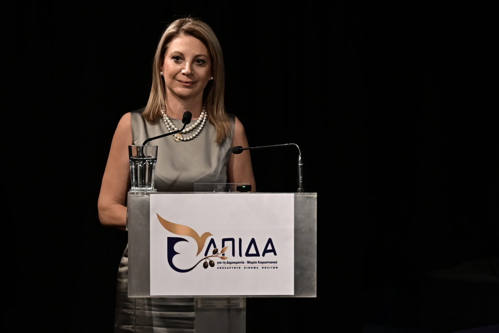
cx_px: 250
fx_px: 2633
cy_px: 166
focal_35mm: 190
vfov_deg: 7.2
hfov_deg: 10.8
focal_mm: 190
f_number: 4
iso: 1250
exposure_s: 1/250
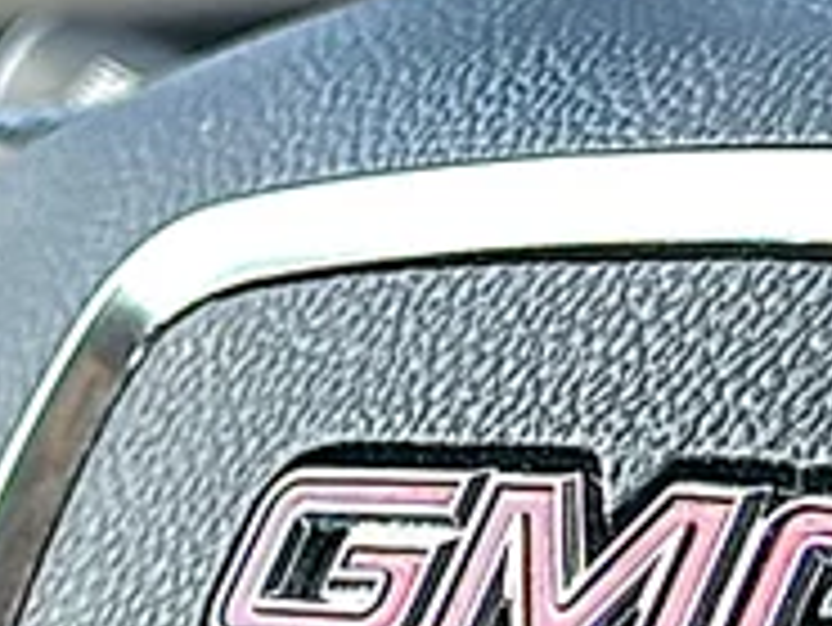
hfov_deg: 12.4
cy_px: 615
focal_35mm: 159
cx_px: 441
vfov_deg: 9.3
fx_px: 3824
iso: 80
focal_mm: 6.86
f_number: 1.78
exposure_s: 1/295
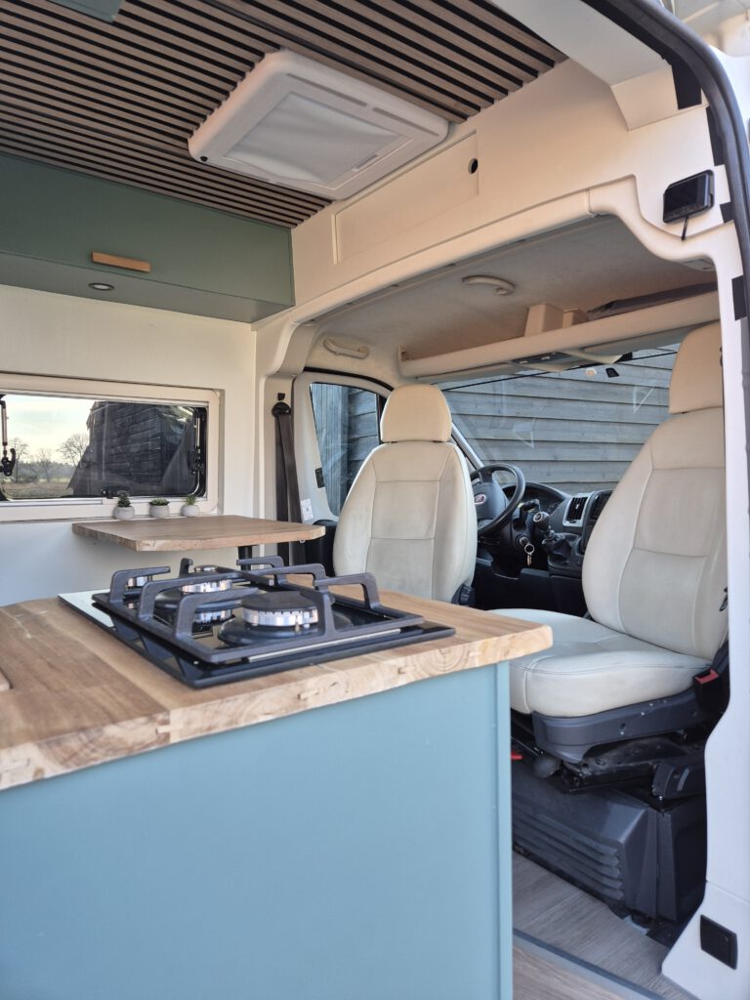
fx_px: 664
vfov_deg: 73.9
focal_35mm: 23
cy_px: 500
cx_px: 375
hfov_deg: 58.9
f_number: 1.8
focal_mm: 5.4
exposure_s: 1/180
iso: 80
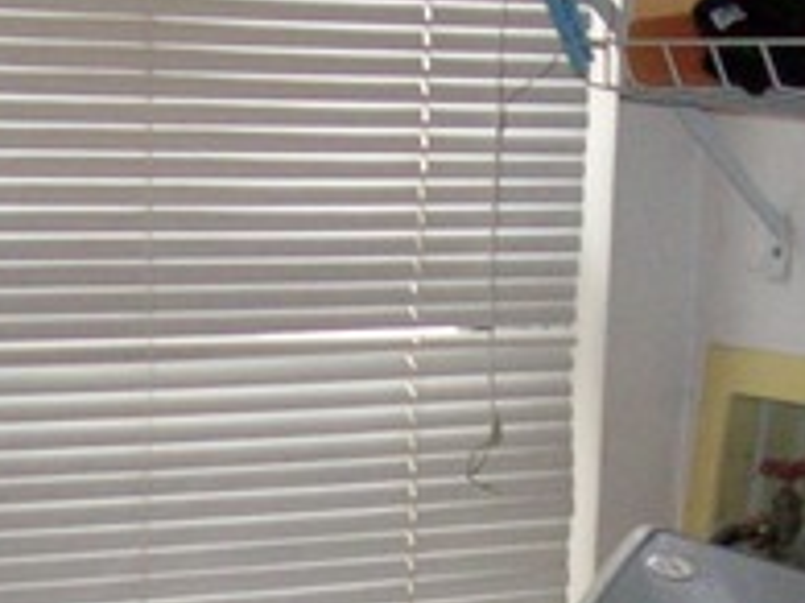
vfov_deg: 12.2
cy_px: 731
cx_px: 483
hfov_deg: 16.7
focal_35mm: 118
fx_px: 2742
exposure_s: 1/64
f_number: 2.7
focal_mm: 6
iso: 200
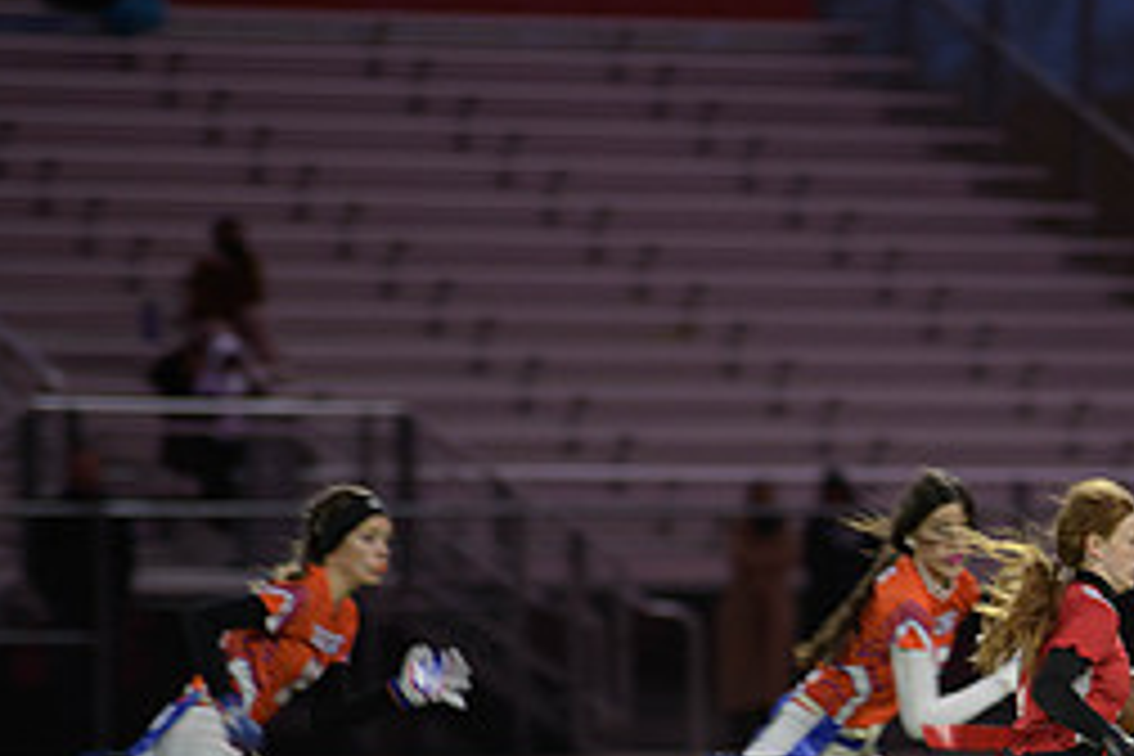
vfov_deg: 3.0
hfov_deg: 4.5
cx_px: 1080
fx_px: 14520
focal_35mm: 461
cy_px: 700
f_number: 2.8
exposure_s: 1/200
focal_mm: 200
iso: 720
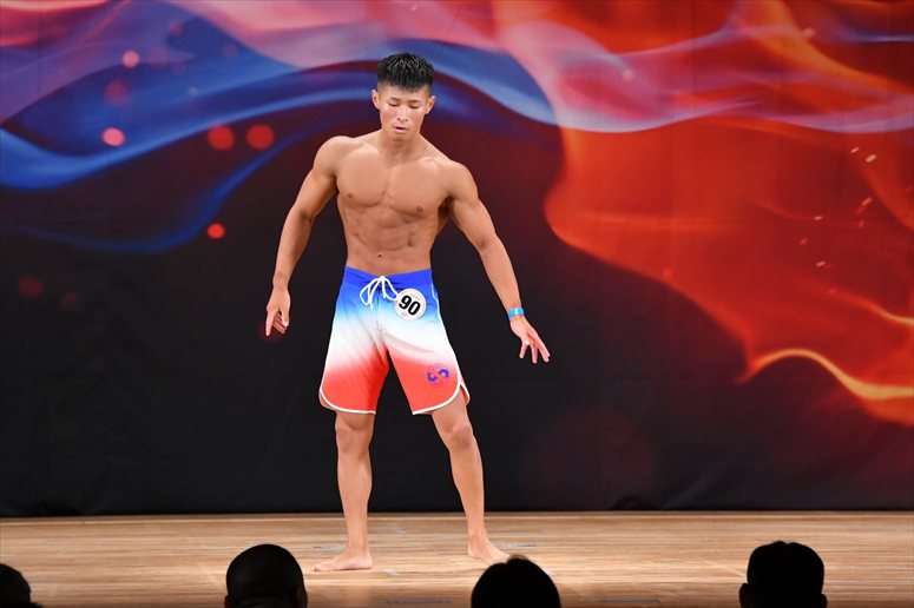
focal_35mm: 255
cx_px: 457
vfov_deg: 5.4
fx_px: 6471
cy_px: 304
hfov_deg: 8.1
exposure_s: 1/400
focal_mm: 170
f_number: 5.6
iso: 3200
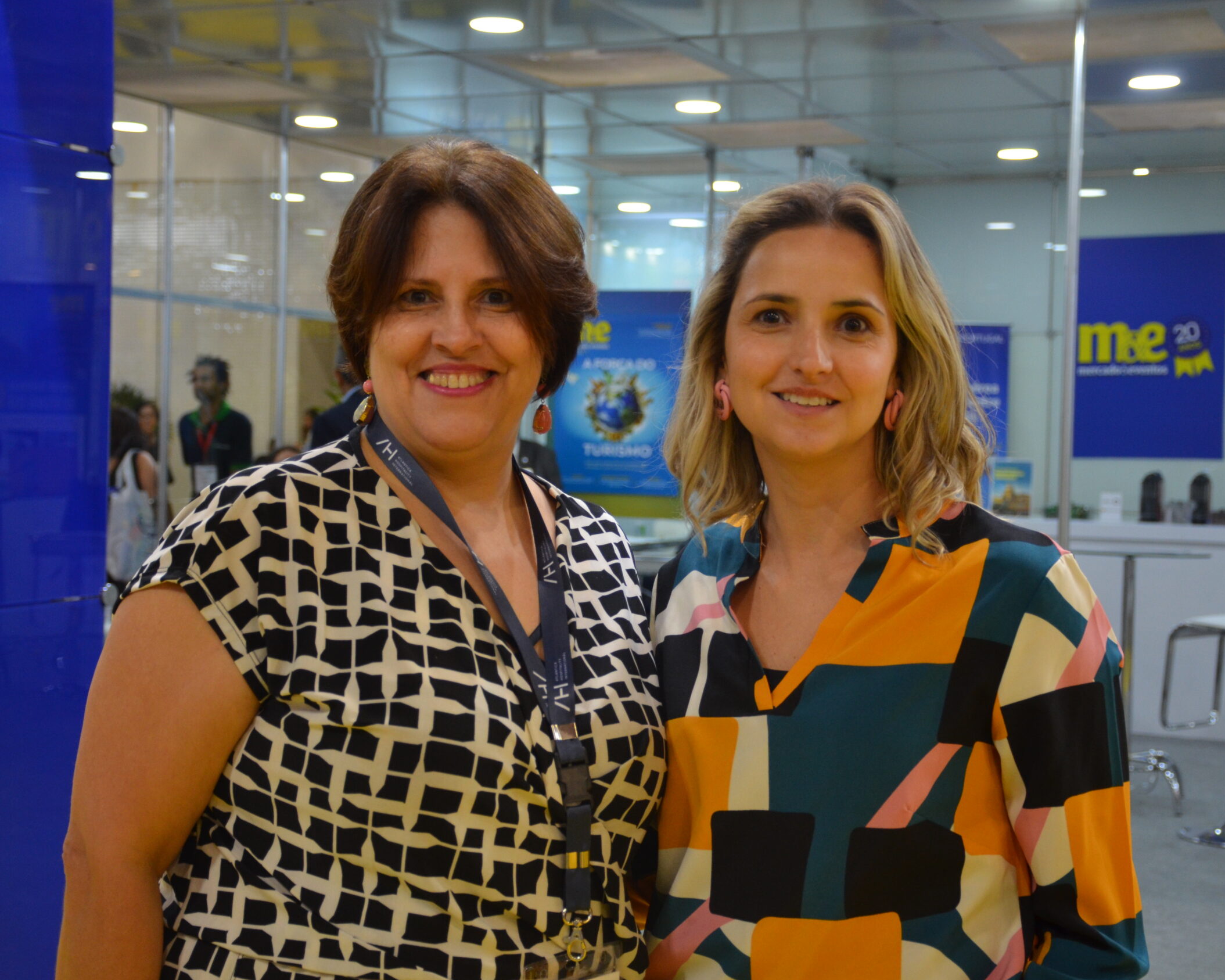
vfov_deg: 26.2
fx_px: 2103
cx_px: 595
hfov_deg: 32.5
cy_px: 491
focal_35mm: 58
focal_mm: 34
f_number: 4.2
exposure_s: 1/60
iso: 640
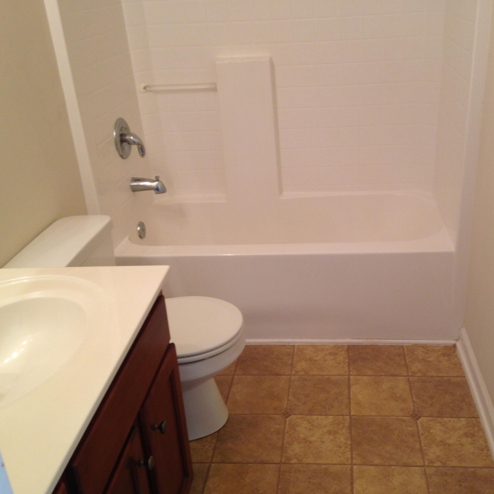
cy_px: 247
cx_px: 294
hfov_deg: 42.6
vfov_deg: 42.8
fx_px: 630
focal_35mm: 39
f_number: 2.4
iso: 64
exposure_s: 1/20
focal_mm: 4.13
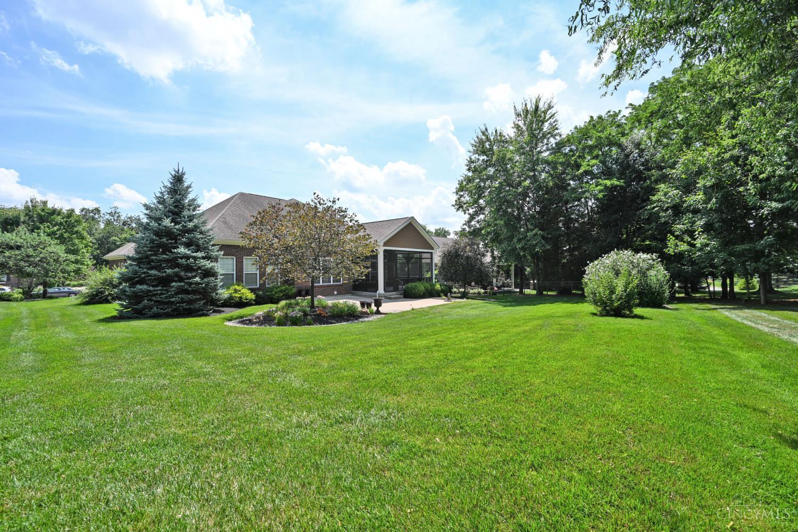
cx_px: 399
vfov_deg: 81.2
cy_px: 266
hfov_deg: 104.3
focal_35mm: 14
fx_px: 310
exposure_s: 1/320
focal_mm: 14
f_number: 7.1
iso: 100
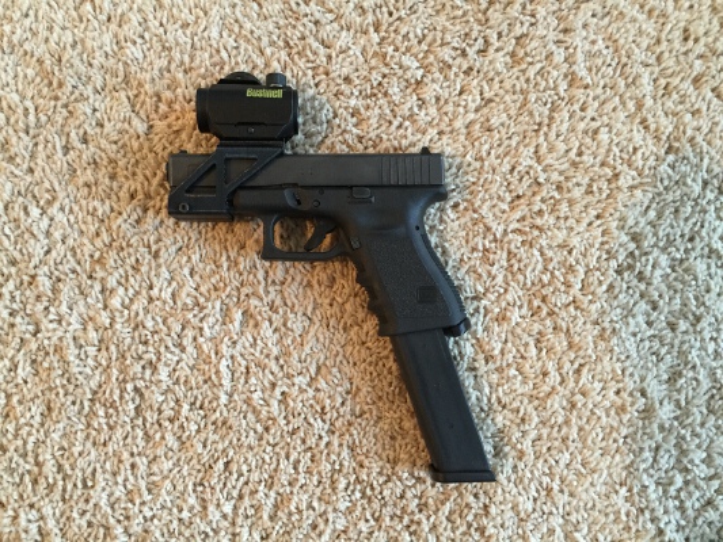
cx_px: 362
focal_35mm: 29
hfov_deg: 61.6
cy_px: 271
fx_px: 606
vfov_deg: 48.2
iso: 100
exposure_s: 1/10
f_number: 2.2
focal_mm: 4.15
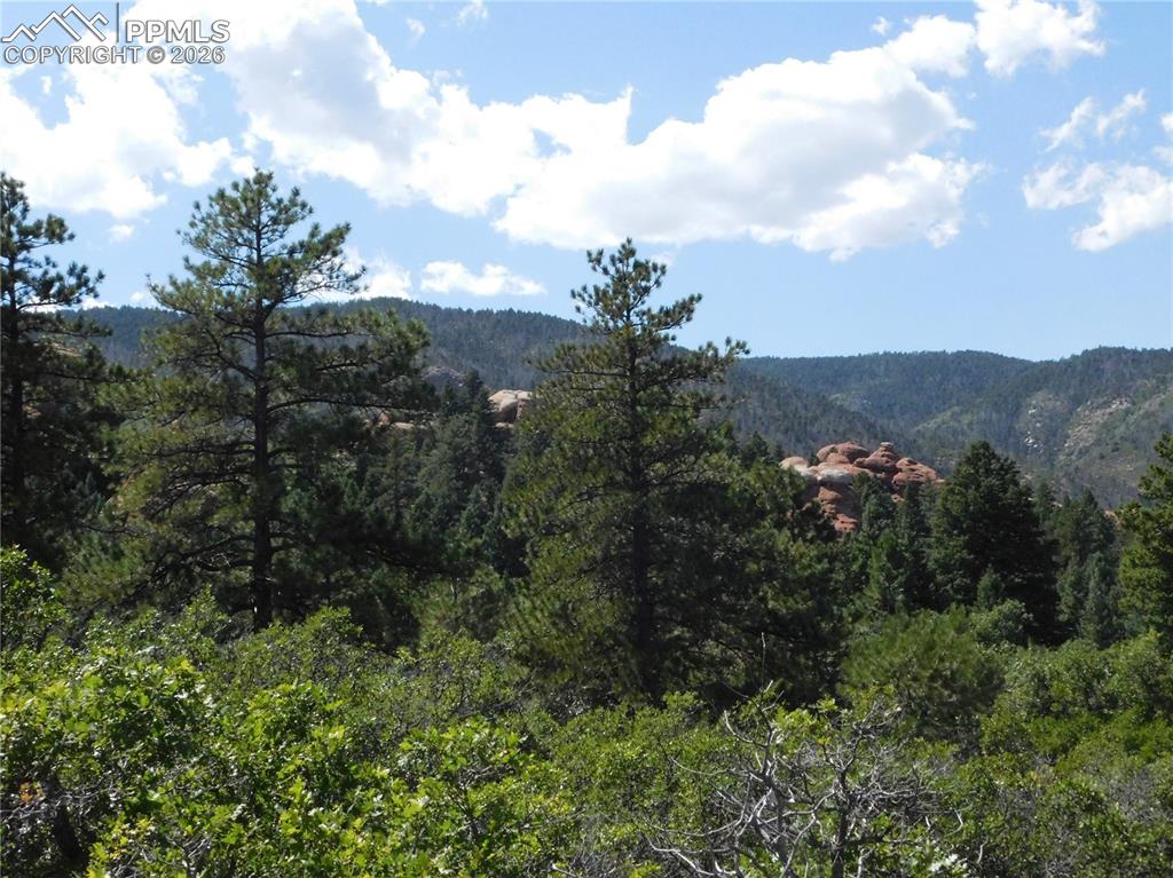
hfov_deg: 37.5
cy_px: 439
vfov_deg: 28.5
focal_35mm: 51
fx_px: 1727
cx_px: 586
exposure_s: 1/1250
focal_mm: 9
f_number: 7.6
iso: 800
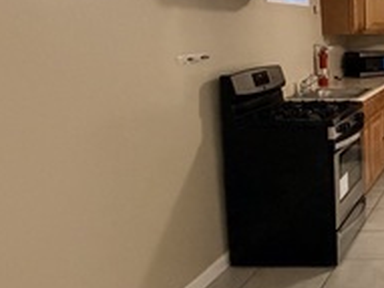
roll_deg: +0.9
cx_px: 500
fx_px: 543
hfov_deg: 30.6
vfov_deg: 29.4
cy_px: 87
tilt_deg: -5.2
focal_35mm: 49
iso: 500
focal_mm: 2.22
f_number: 2.2
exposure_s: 1/60
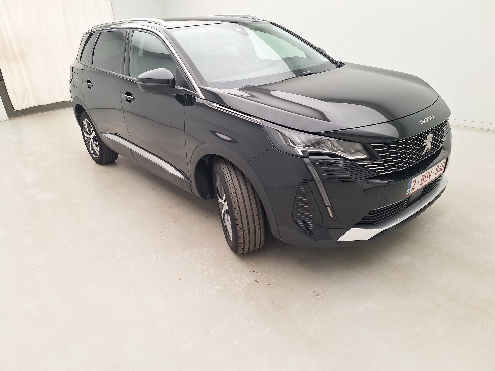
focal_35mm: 23
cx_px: 248
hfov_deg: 73.9
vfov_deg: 58.9
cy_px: 186
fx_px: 329
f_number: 1.8
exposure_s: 1/100
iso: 64
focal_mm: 5.54
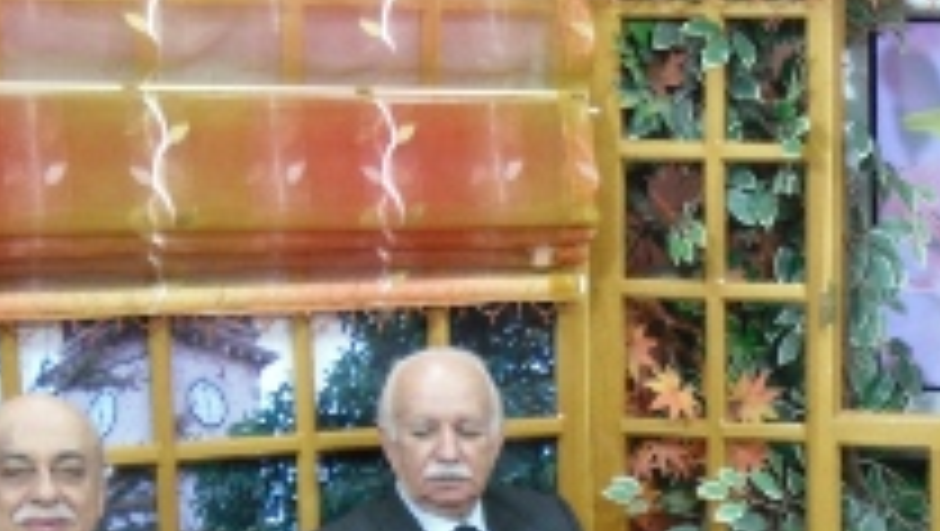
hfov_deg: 19.9
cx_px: 1061
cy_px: 752
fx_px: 2545
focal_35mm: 102
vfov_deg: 11.5
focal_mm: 6.3
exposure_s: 1/45
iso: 200
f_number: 3
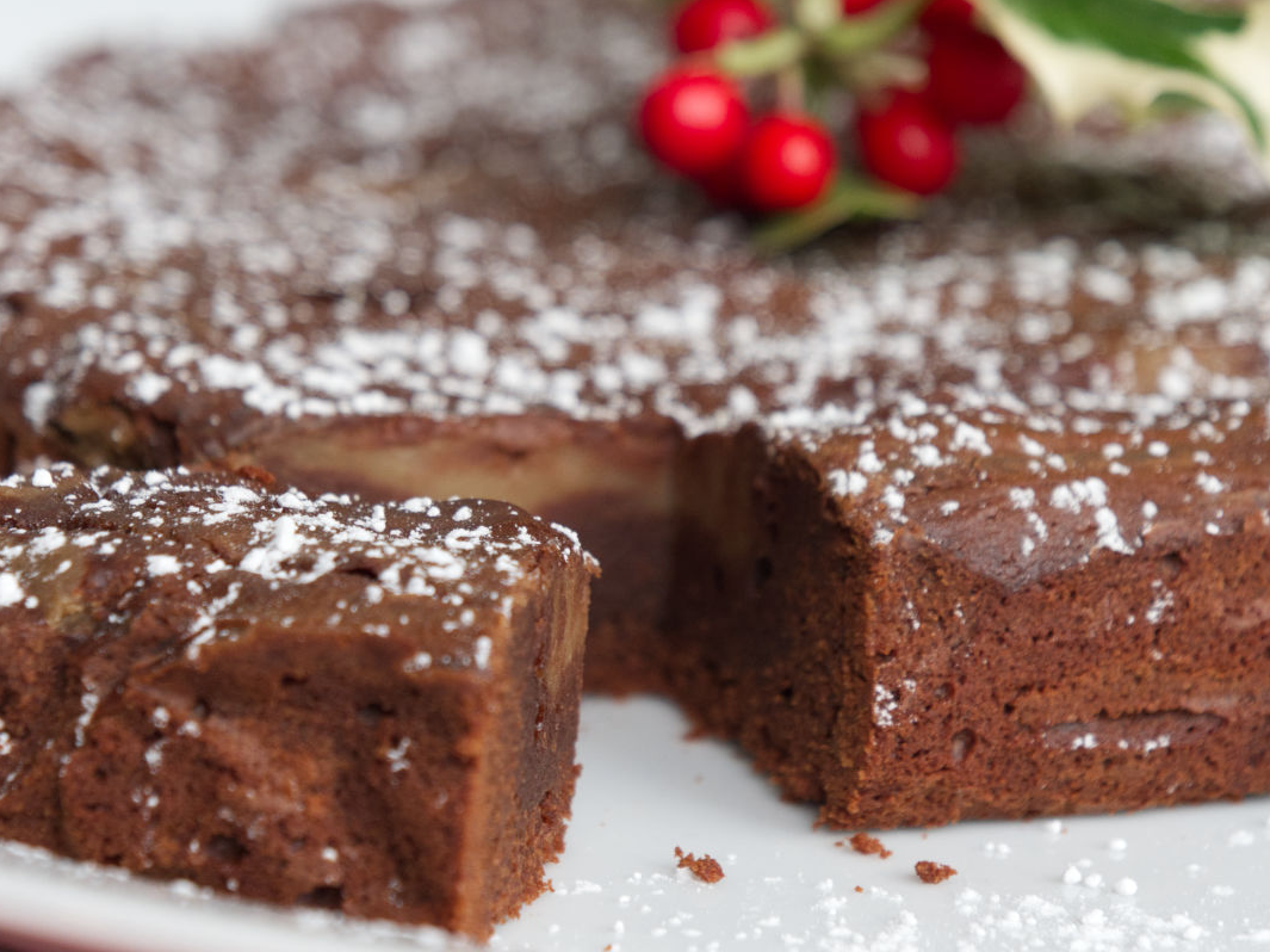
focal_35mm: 169
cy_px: 458
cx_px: 582
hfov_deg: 11.7
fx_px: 6198
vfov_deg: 8.8
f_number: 4
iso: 640
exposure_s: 1/125
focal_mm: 60
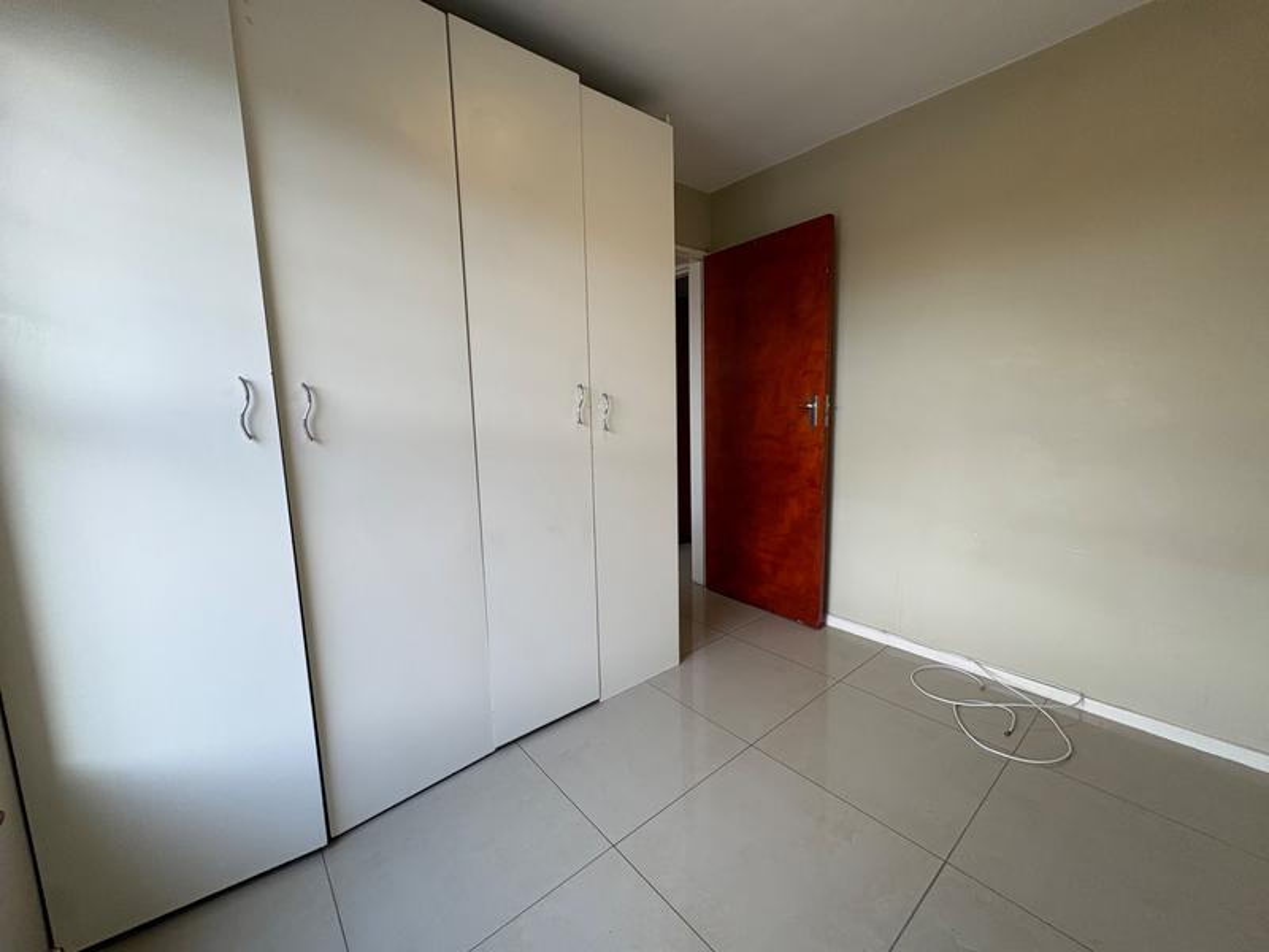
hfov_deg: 102.1
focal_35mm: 14
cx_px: 634
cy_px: 476
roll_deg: +1.5
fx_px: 513
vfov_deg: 85.7
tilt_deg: -7.9
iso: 200
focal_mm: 2.22
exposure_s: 1/99
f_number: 2.2
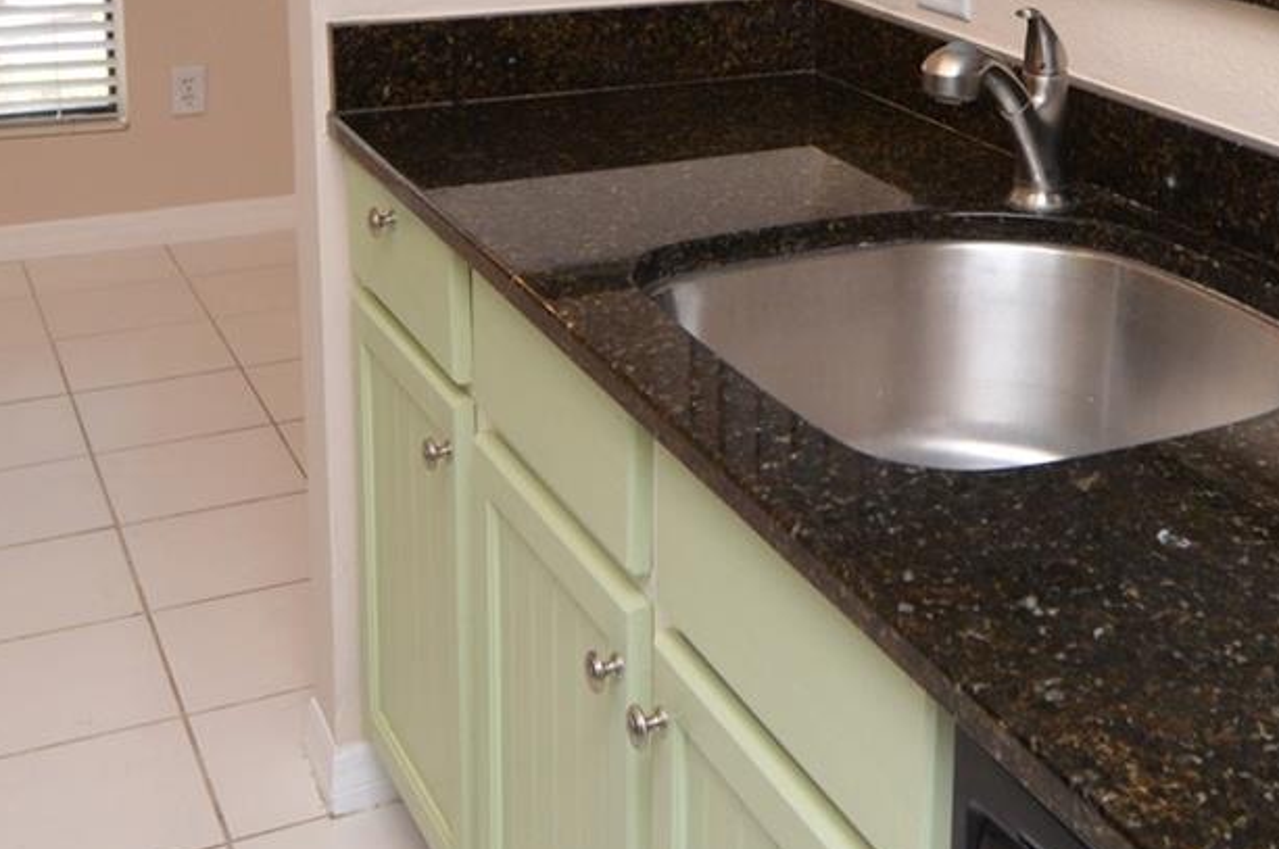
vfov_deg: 27.3
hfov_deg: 41.7
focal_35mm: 47
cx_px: 793
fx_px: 1668
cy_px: 51
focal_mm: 12
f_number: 4
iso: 450
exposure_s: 1/60
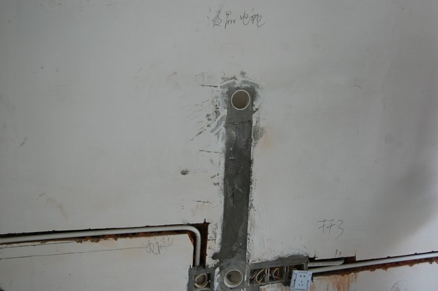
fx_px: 511
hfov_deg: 46.4
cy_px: 146
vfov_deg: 31.8
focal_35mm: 42
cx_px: 219
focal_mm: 28
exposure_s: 1/80
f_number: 4.5
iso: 400
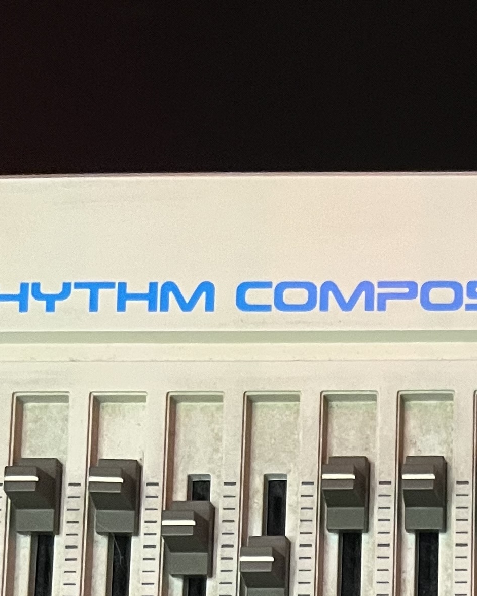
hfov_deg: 16.2
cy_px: 933
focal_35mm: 87
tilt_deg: -74.6
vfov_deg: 18.9
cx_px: 709
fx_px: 1535
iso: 400
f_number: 1.6
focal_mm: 5.1
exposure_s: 1/50
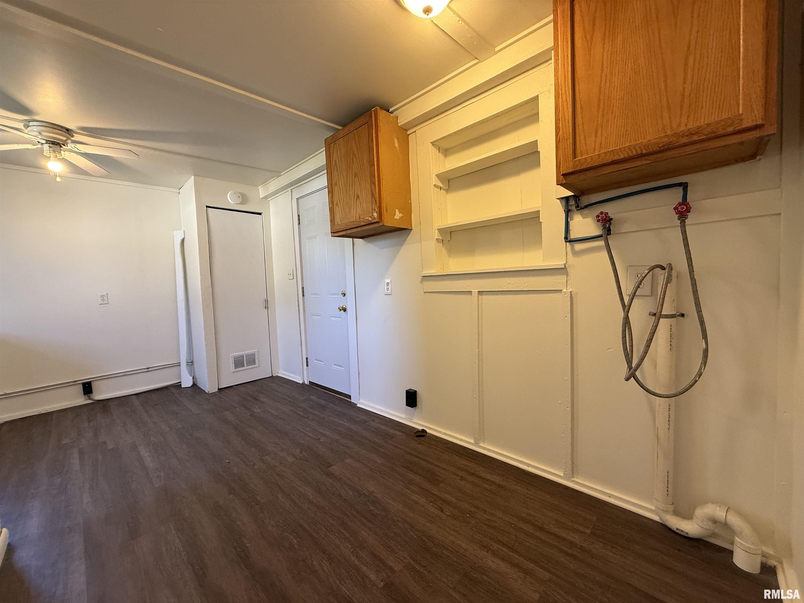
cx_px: 402
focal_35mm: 14
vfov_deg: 85.7
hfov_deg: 102.1
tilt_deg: -2.8
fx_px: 325
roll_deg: +2.3
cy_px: 302
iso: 160
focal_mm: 2.22
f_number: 2.2
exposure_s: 1/60
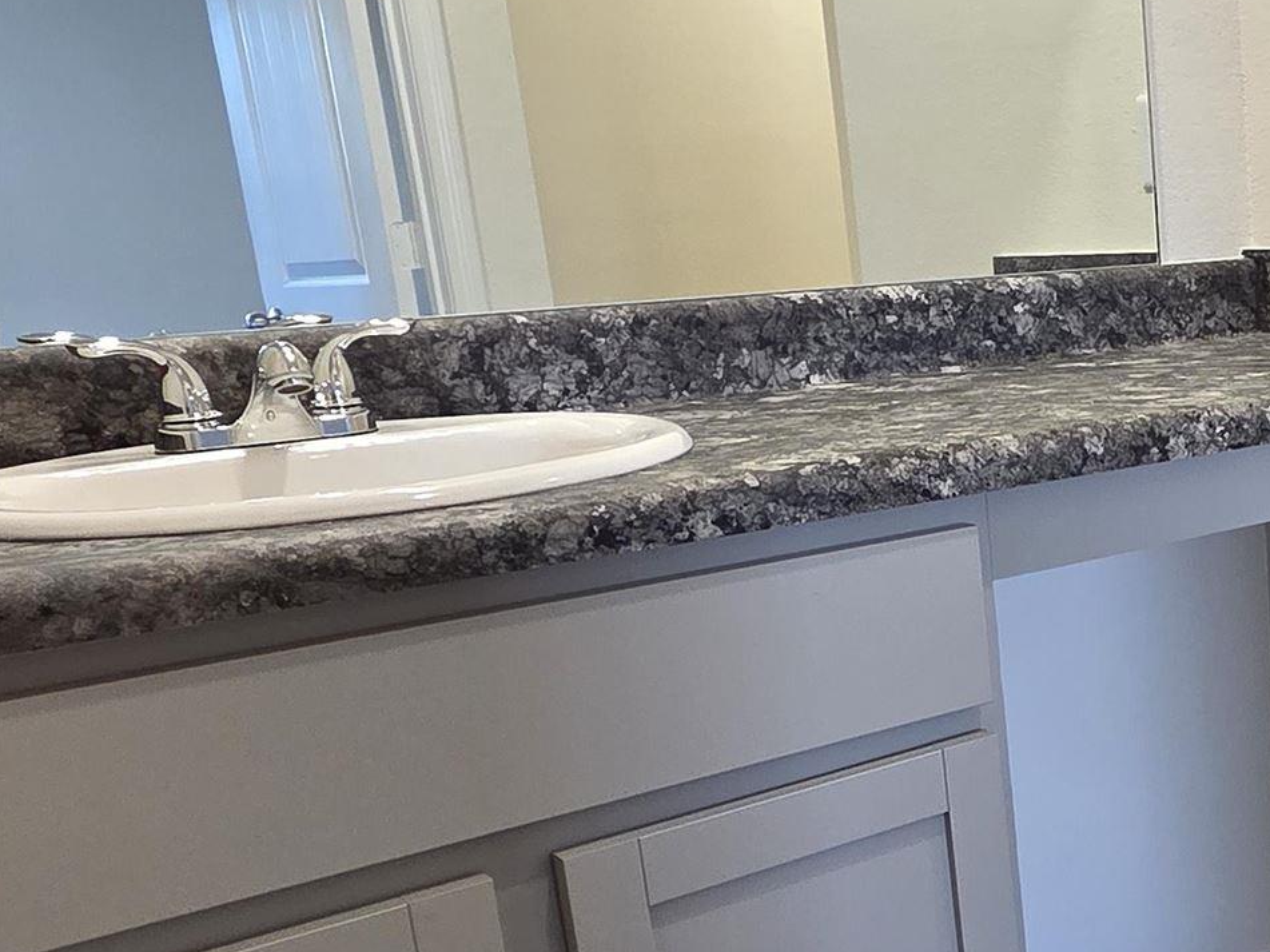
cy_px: 622
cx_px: 1319
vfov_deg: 34.1
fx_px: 1541
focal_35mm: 42
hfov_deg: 38.7
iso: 320
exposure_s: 1/120
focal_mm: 2.2
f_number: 2.2
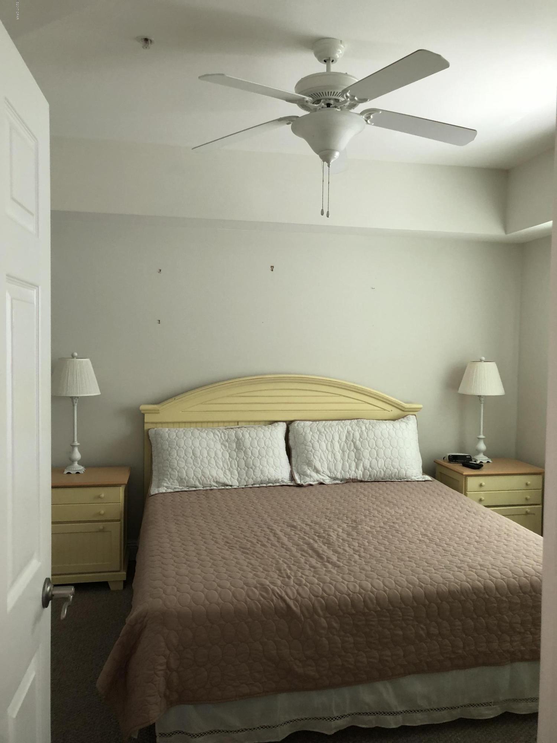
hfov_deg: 48.2
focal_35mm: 29
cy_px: 372
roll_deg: -0.4
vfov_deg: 61.7
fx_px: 622
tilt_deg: -2.0
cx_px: 278
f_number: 1.8
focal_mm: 3.99
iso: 40
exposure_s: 1/20
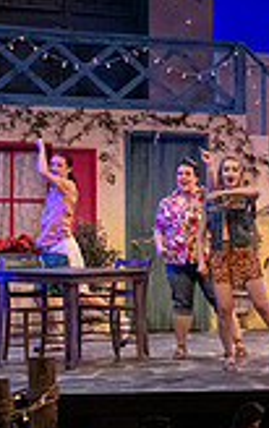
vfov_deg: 16.5
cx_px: 517
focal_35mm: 126
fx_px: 1473
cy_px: 270
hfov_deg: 9.8
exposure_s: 1/400
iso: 4000
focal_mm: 35
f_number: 3.5
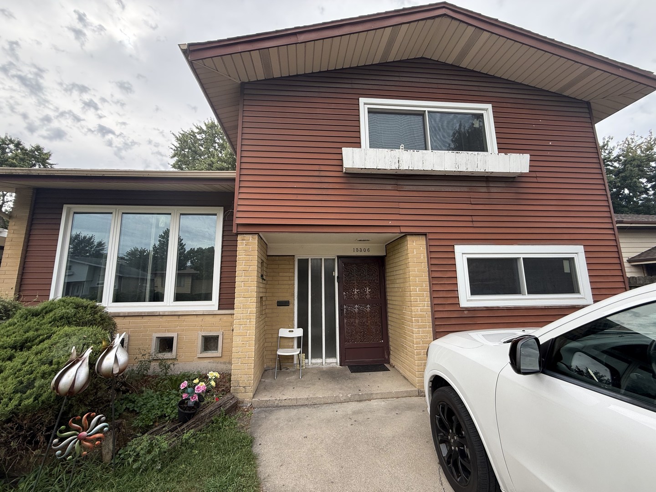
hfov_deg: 102.1
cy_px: 246
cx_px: 328
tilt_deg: +10.7
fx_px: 265
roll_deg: +1.3
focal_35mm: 14
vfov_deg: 85.7
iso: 50
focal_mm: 2.22
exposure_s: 1/329
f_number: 2.2
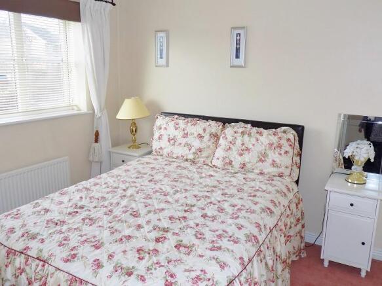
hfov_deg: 60.0
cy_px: 143
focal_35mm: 30
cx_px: 191
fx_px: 331
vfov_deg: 46.8
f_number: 3.3
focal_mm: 5.3
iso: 80
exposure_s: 1/40
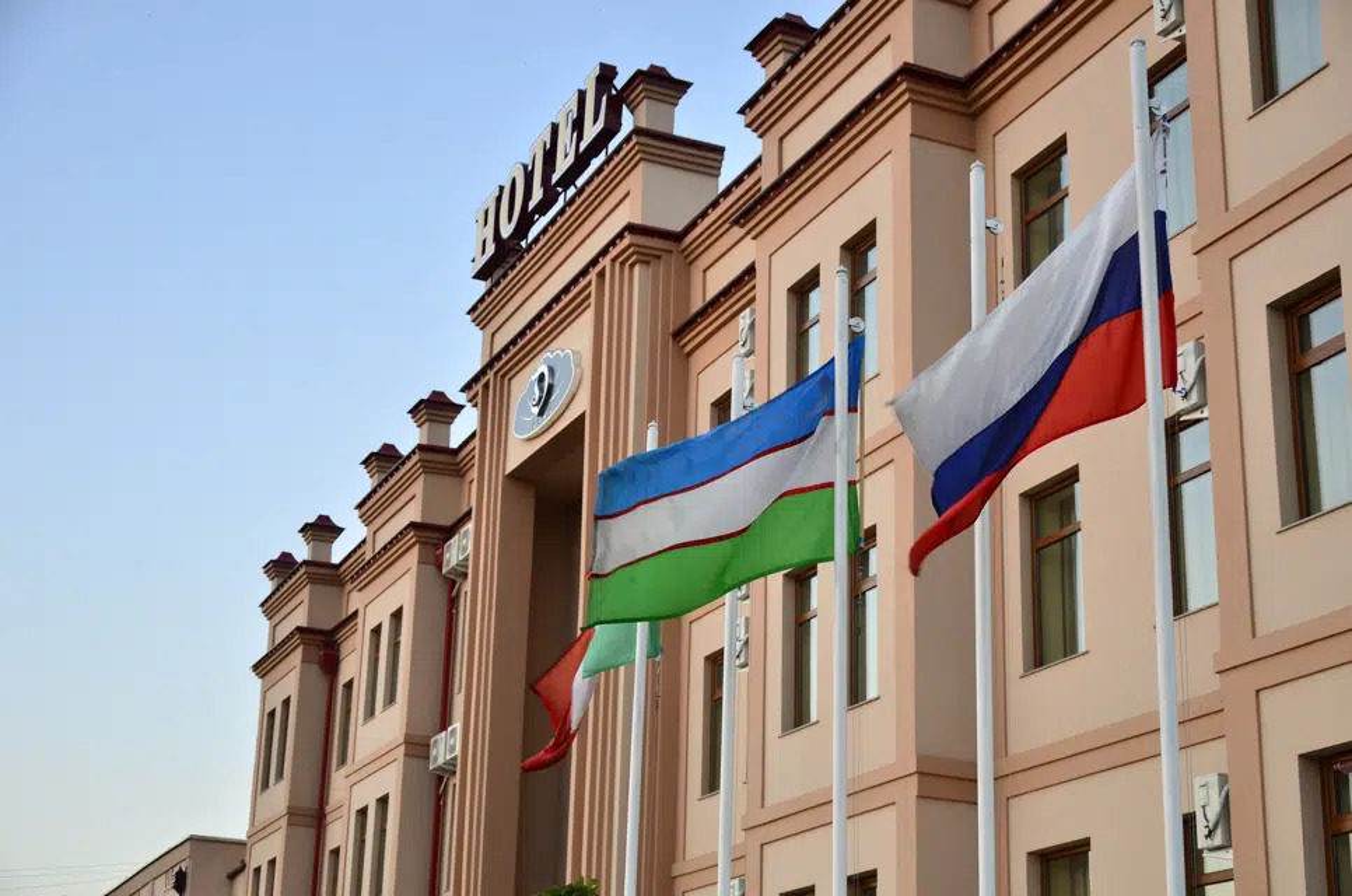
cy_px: 448
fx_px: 1968
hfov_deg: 37.9
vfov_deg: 25.6
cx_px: 676
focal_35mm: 52
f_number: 4.5
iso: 200
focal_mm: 35
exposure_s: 1/60
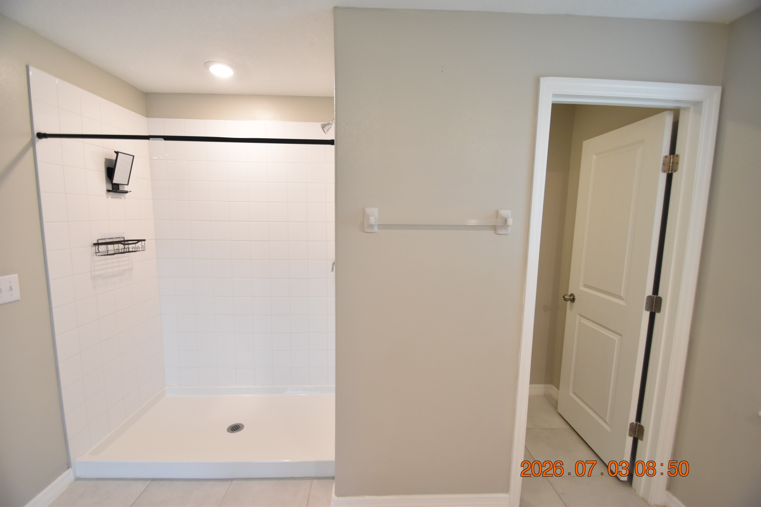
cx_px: 380
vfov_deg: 77.3
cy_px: 254
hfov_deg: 100.4
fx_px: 317
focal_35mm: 15
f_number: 3.5
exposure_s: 1/60
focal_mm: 10
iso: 800
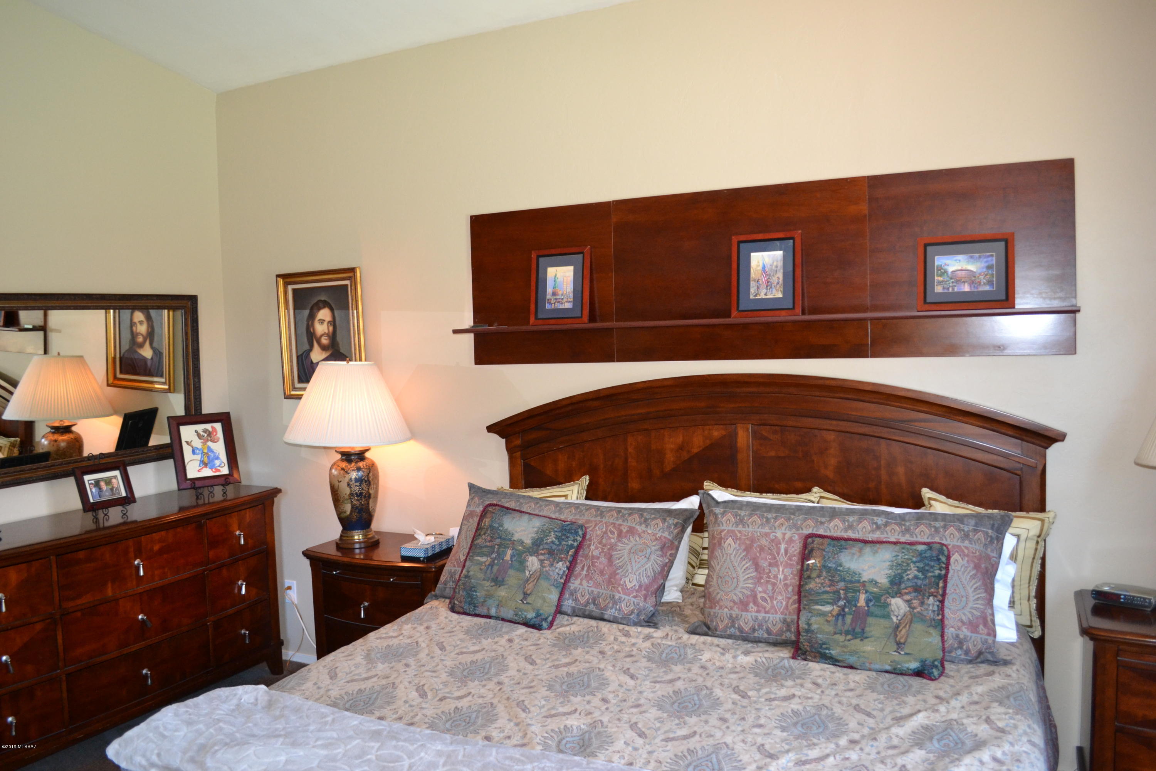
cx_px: 578
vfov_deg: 47.9
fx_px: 867
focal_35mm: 27
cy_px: 386
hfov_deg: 67.4
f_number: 3.5
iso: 1250
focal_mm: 18
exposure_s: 1/60
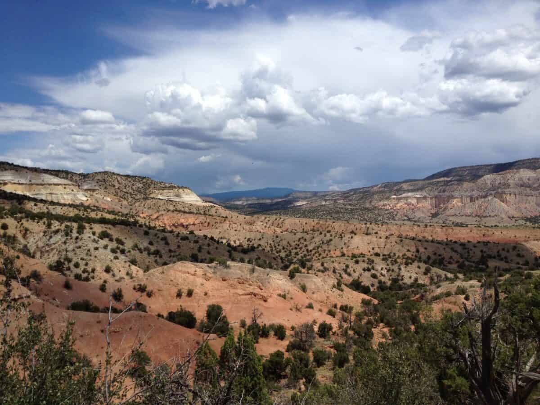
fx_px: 546
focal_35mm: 35
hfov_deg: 52.6
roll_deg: -0.5
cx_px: 270
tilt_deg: -3.1
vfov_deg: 40.7
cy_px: 202
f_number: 2.4
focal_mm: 4.28
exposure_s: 1/3690
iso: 50
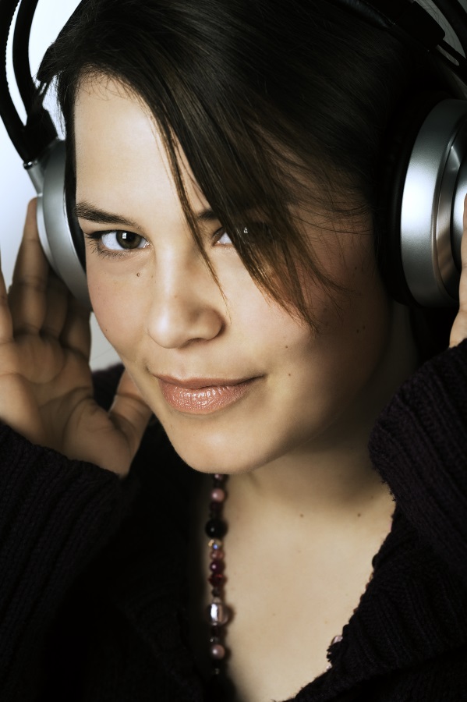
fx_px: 2045
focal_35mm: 105
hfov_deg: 13.0
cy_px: 351
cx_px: 234
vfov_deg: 19.5
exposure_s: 1/250
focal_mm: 105
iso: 200
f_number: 6.3
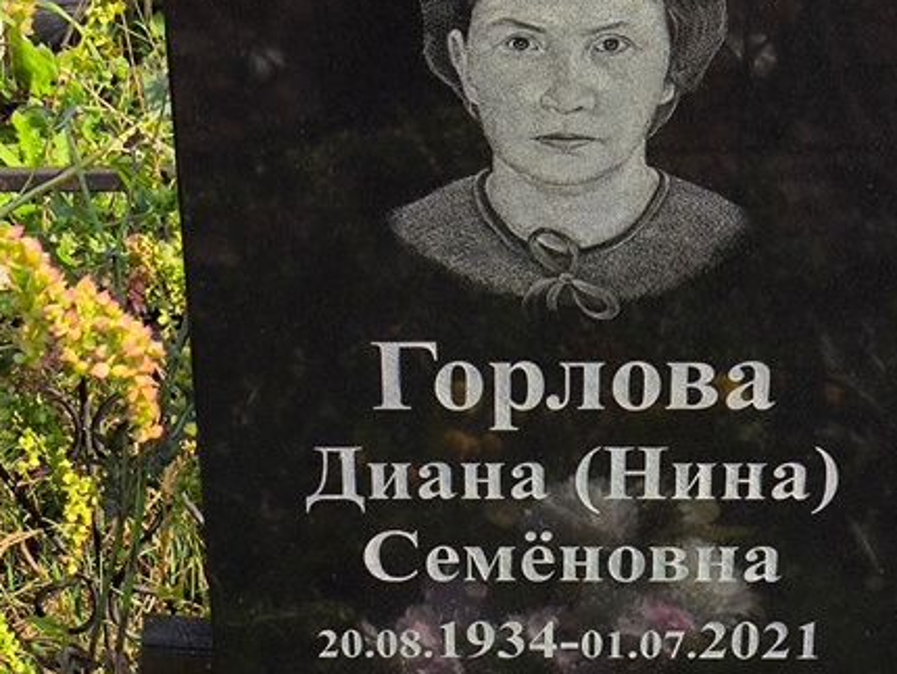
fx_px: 2411
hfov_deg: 21.1
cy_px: 549
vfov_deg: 15.8
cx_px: 443
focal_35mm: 93
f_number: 1.7
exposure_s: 1/1081
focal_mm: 4.71
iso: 50
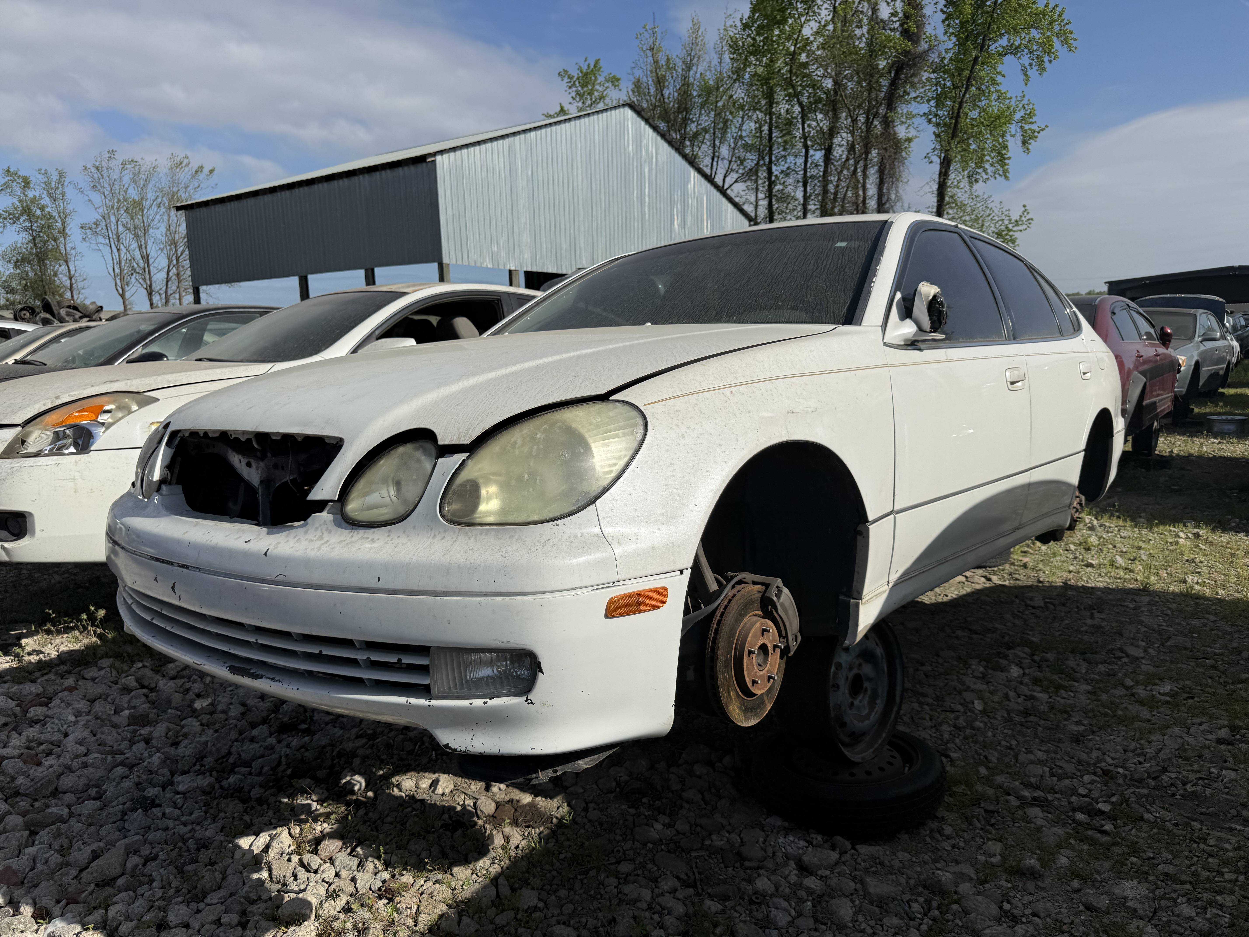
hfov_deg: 71.6
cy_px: 468
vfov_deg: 56.8
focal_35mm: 24
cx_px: 624
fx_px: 866
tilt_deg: -9.4
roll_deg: +0.9
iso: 80
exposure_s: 1/10309
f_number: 1.78
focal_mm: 6.76
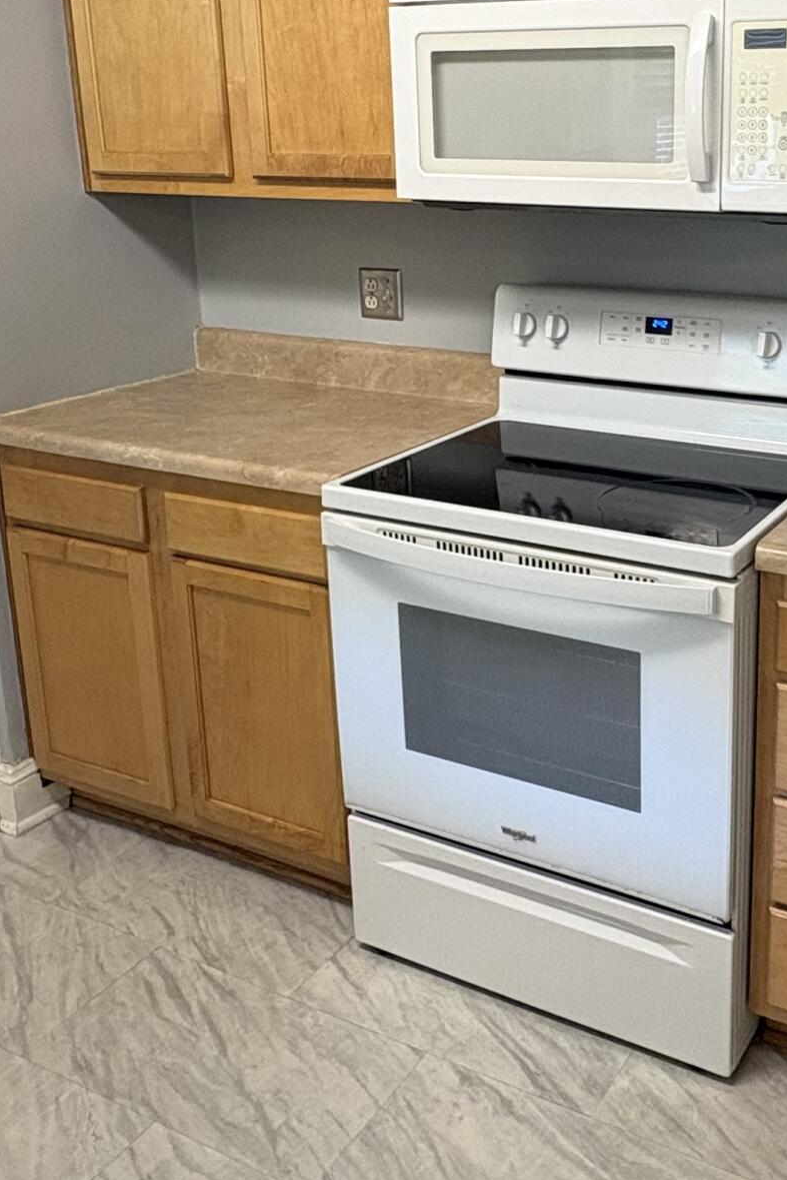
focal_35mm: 37
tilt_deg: -12.9
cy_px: 414
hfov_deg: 34.8
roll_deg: +0.3
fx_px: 1214
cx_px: 633
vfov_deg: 51.1
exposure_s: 1/60
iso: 200
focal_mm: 2.22
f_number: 2.2
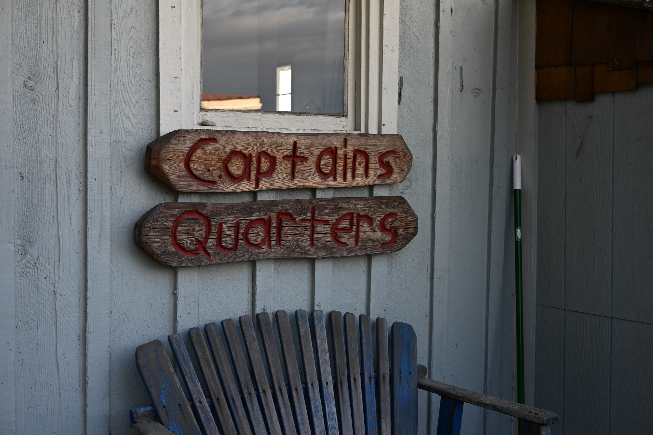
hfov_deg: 39.6
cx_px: 326
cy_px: 218
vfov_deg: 27.0
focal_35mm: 50
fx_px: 907
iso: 100
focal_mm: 50
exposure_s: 1/125
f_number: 5.6
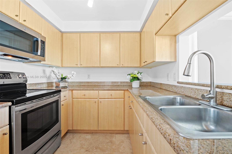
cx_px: 116
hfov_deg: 96.8
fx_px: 103
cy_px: 77
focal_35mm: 16
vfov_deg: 73.6
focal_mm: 16
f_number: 8
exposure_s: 1
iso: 200
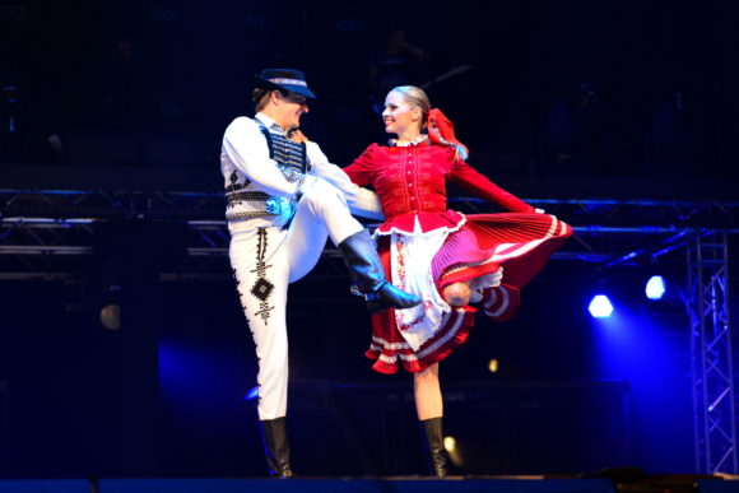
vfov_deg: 14.4
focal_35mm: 95
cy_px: 246
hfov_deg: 21.5
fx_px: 1951
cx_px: 370
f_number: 2.8
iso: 1000
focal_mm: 95
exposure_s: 1/250
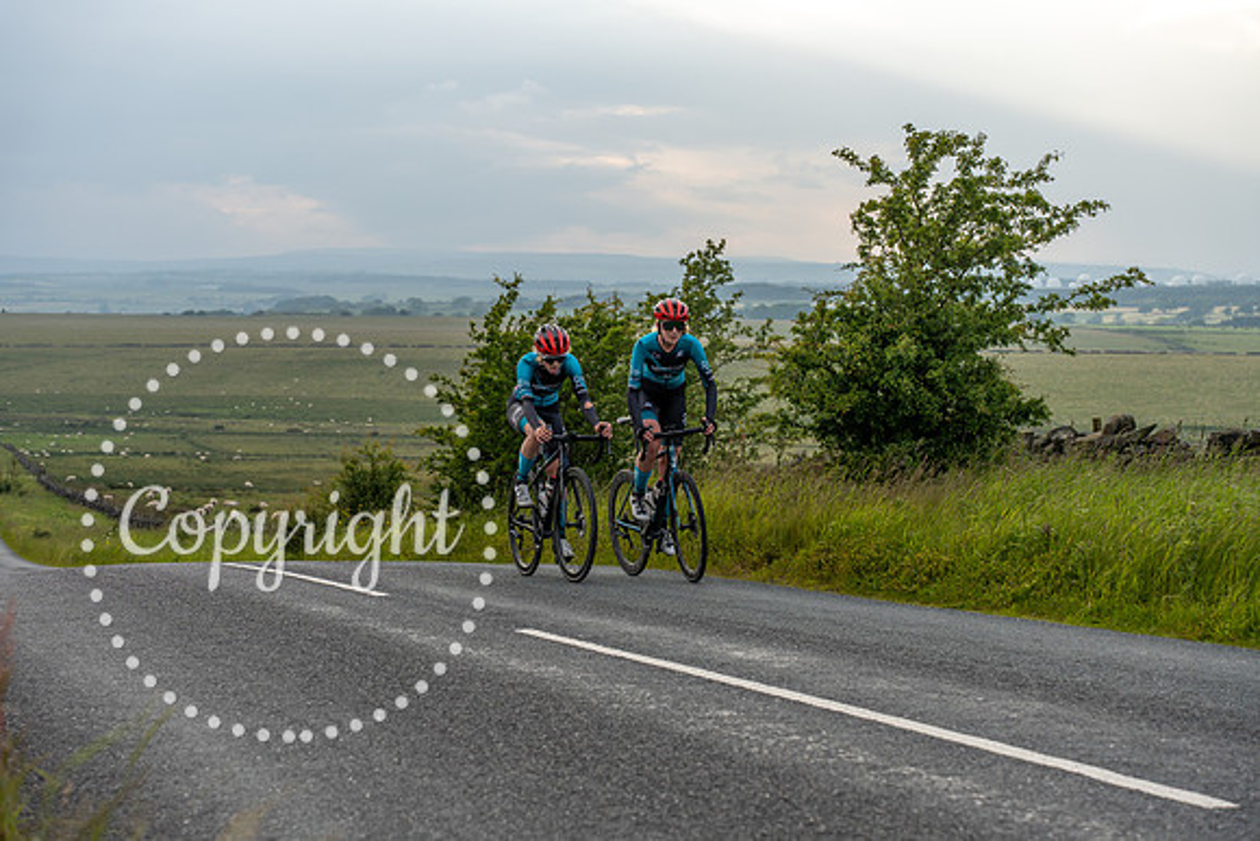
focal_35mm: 75
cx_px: 630
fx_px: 2625
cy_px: 420
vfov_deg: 18.2
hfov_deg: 27.0
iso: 200
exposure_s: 1/500
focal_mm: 75
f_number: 5.6
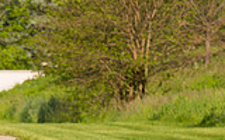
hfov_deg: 6.1
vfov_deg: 3.9
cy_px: 43
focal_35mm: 340
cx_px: -68
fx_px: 2085
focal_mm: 92
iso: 400
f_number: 5.6
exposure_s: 1/2000
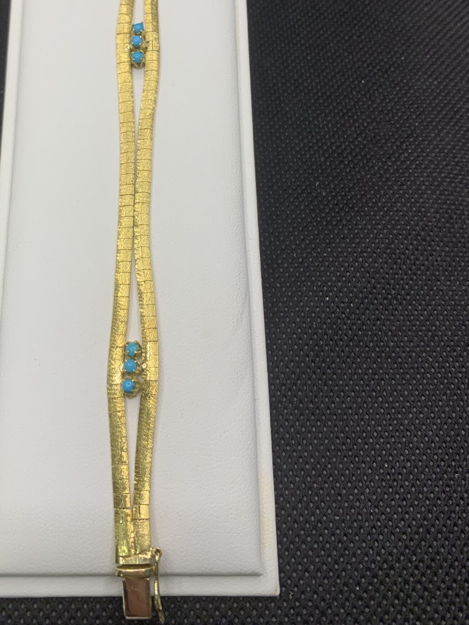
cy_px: 175
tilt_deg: -56.5
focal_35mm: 38
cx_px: 154
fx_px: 686
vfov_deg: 47.6
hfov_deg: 37.3
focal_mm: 4.25
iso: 40
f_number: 1.8
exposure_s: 1/97
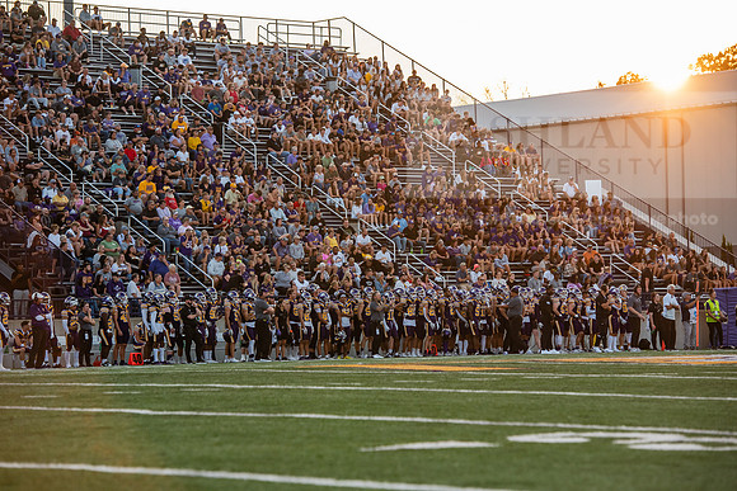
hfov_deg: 15.2
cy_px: 246
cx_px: 368
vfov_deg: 10.2
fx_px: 2764
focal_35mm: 135
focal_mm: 135
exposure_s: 1/1250
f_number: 5
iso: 800
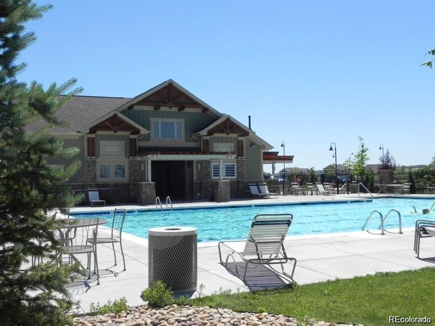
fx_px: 515
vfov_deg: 35.1
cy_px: 163
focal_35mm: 41
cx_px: 218
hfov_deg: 45.8
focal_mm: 7.3
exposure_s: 1/502
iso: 160
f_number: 6.3
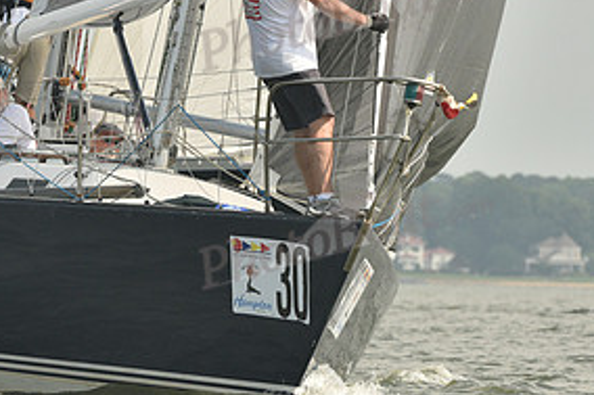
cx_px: 92
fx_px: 11114
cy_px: 156
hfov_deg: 3.1
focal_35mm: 674
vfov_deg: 2.0
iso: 400
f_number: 9
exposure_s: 1/800
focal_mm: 330
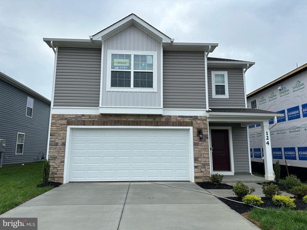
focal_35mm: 24
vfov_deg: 56.8
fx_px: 213
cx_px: 154
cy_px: 115
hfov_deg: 71.6
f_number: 1.78
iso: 80
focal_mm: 6.86
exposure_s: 1/3058
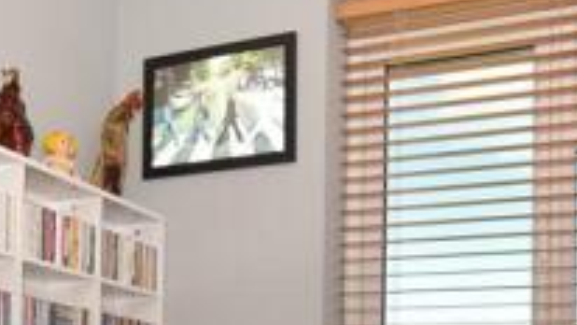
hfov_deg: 41.2
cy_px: 438
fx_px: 765
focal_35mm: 50
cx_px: 325
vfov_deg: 21.4
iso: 250
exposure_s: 1/200
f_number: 9
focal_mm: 10
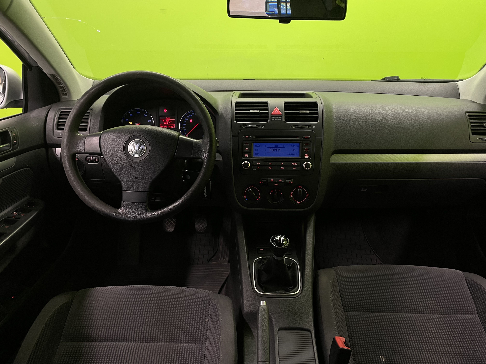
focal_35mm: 26
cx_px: 243
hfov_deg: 67.3
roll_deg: +0.6
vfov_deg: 53.1
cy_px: 182
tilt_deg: -22.8
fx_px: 365
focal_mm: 4.2
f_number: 1.6
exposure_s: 1/50
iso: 160
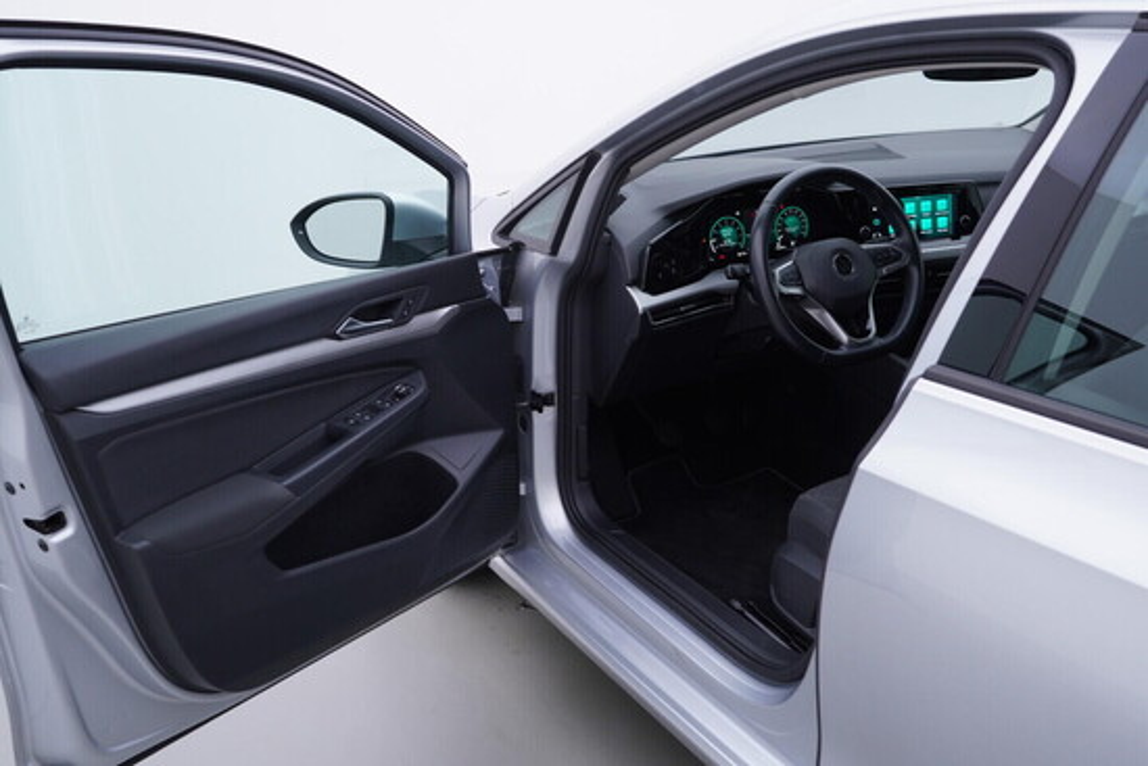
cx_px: 574
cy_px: 383
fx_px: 1148
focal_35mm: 36
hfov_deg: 53.1
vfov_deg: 36.9
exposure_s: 1/60
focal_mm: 24
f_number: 3.5
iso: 125
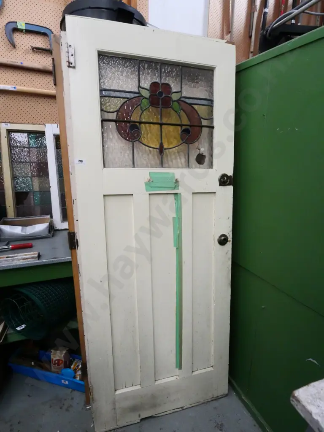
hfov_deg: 71.6
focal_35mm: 18
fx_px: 225
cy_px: 216
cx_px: 162
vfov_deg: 87.8
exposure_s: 1/200
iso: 6400
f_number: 5.6
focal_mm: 9
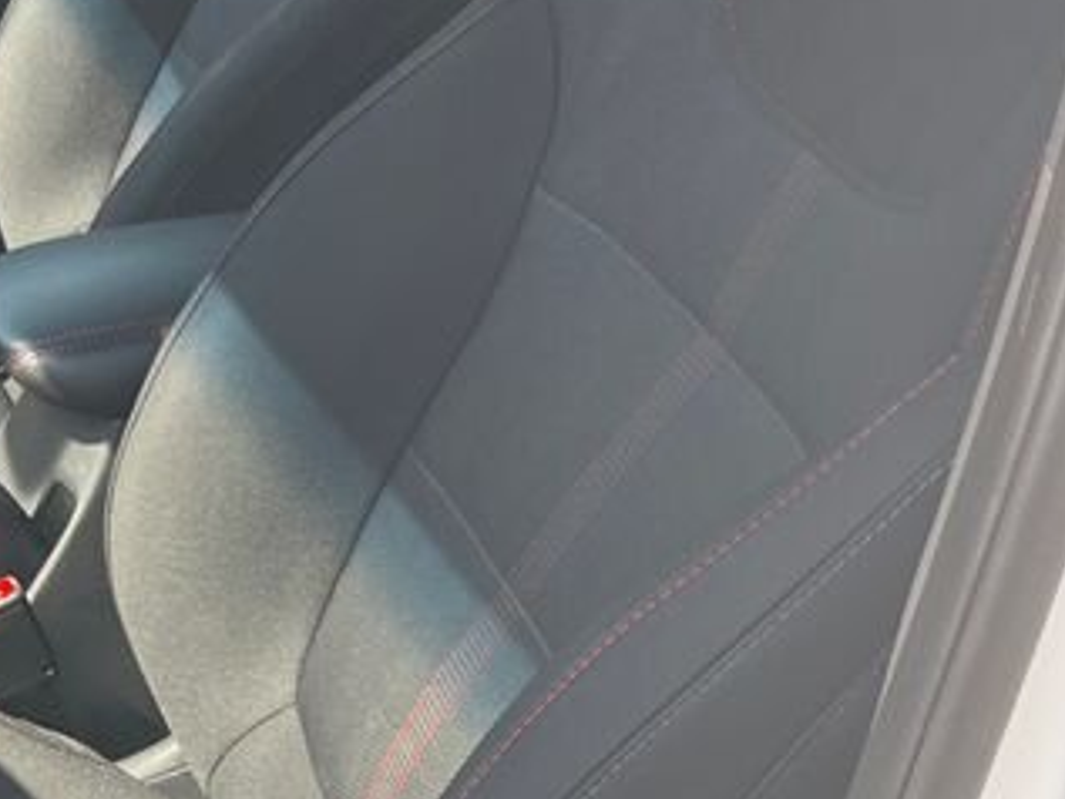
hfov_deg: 20.9
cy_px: 487
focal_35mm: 84
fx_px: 2585
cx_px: -366
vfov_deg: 17.6
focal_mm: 5.1
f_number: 1.6
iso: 50
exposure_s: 1/450
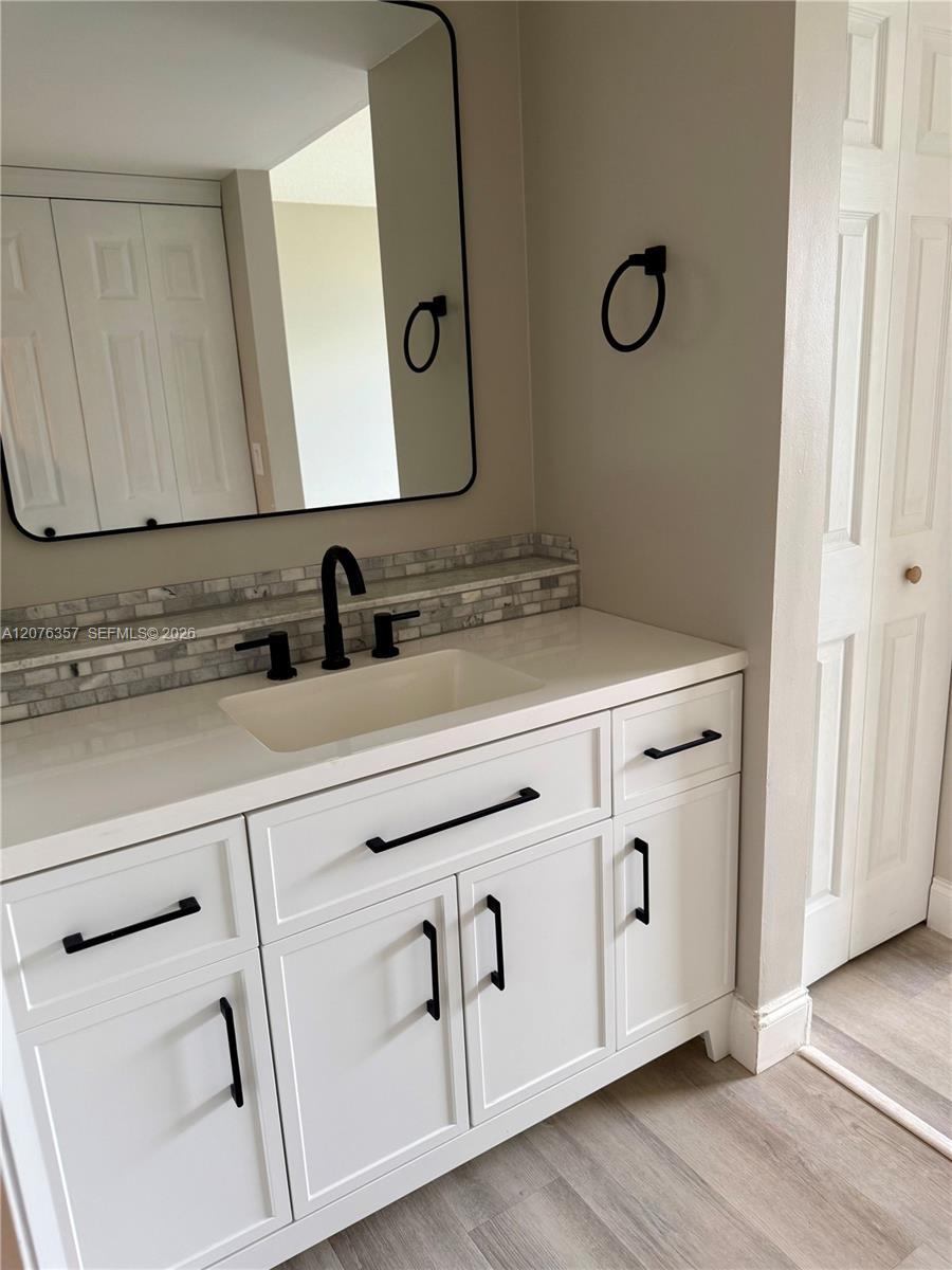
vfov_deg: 71.6
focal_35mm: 24
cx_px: 476
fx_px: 880
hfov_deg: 56.8
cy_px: 635
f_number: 1.78
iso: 160
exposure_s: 1/60
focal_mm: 6.76
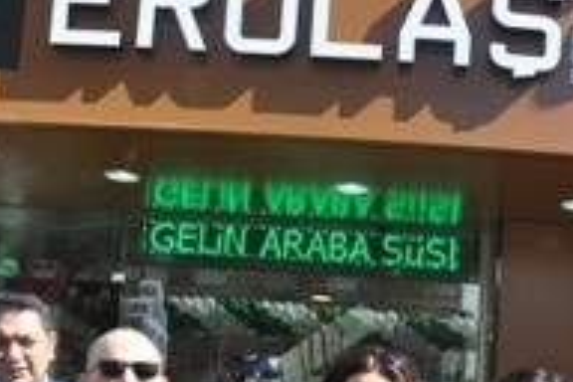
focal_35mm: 63
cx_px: 367
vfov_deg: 20.4
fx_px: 1003
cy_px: 436
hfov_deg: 31.7
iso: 200
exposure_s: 1/200
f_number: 7.1
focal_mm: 18
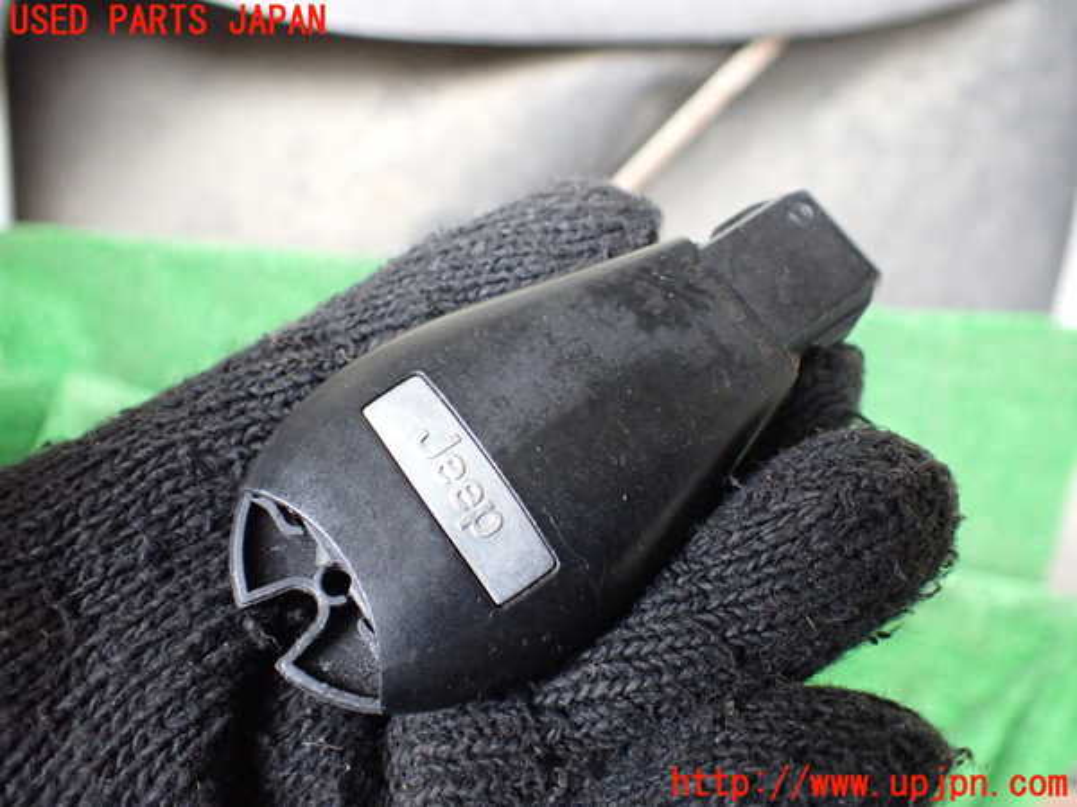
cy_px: 404
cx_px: 538
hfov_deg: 60.0
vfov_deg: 46.8
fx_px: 933
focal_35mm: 30
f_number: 2.3
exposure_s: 1/125
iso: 800
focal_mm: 5.4
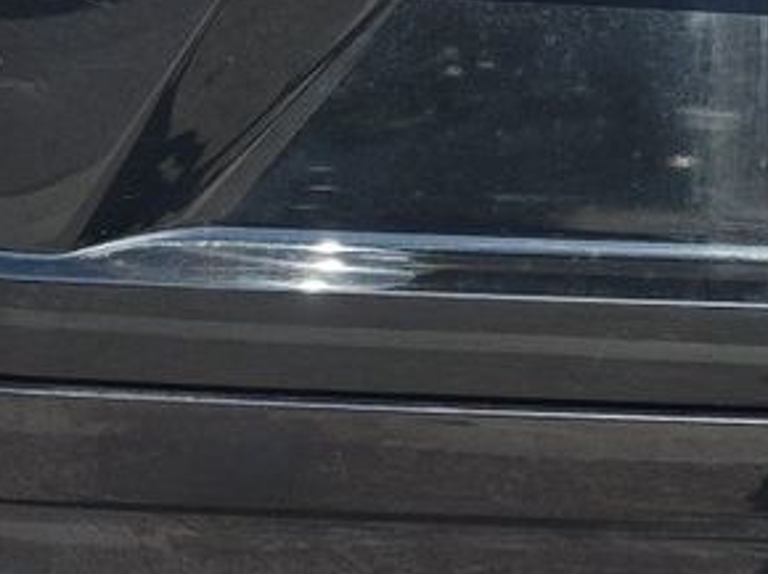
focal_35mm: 127
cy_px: 93
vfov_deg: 11.6
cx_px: 924
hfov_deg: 15.0
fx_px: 2815
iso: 63
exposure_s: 1/3159
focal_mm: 6.5
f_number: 1.4
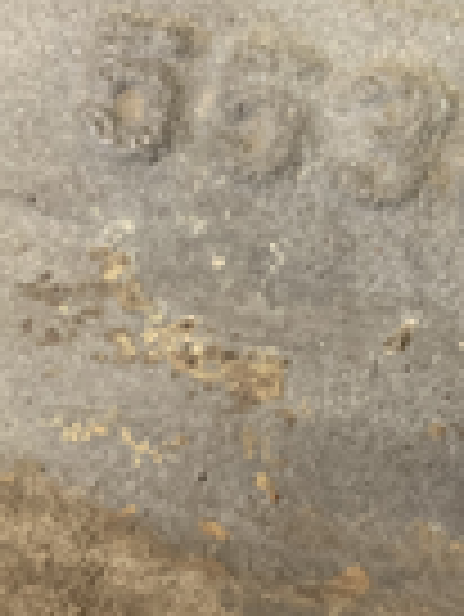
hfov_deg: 18.5
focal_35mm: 76
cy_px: 126
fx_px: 1356
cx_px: 541
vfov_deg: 25.2
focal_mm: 4.25
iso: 250
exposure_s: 1/60
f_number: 1.8
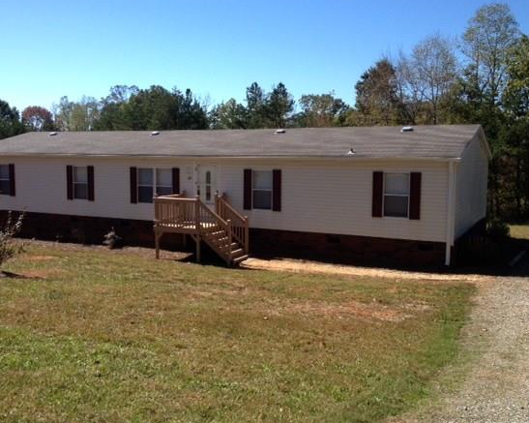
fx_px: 626
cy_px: 204
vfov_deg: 37.3
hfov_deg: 45.8
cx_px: 248
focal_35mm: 40
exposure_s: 1/1453
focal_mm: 4.28
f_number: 2.4
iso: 64
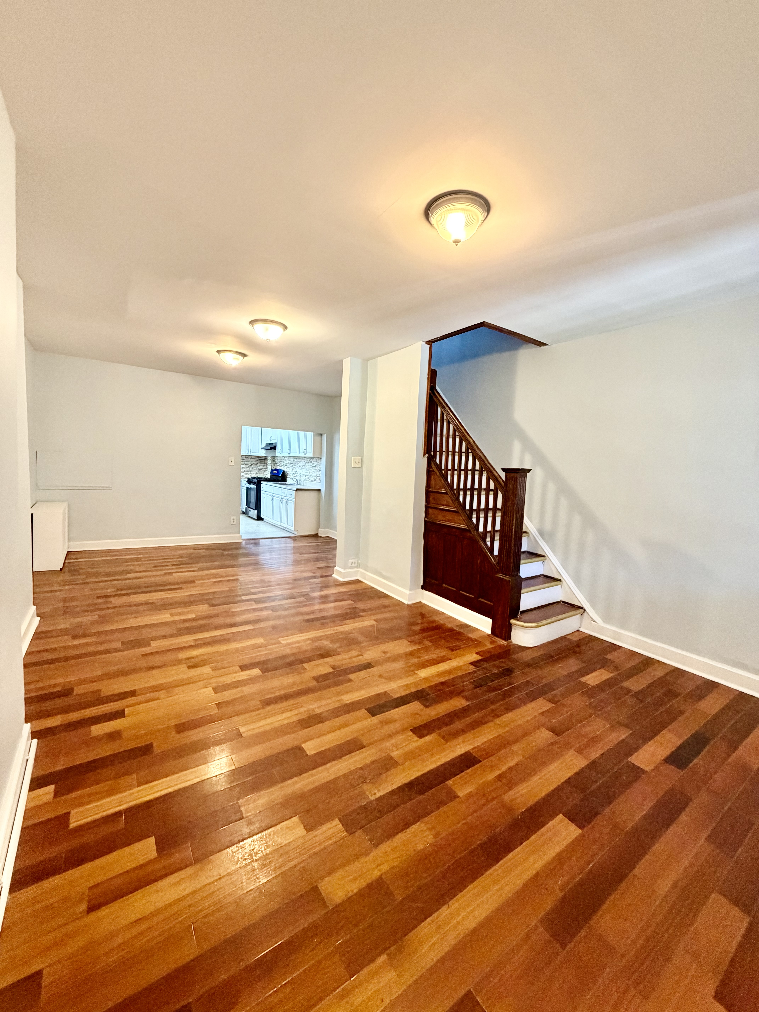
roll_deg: -2.5
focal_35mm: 14
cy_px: 506
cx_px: 380
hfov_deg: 85.7
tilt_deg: -4.9
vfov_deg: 102.1
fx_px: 409
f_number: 2.2
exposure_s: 1/60
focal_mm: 2.22
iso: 500
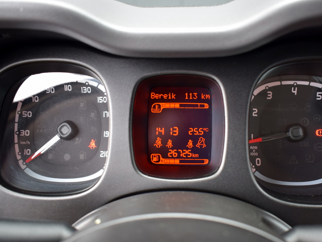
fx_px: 372
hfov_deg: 46.7
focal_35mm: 40
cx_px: 181
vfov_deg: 36.0
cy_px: 124
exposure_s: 1/80
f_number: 4.5
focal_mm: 24
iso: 400
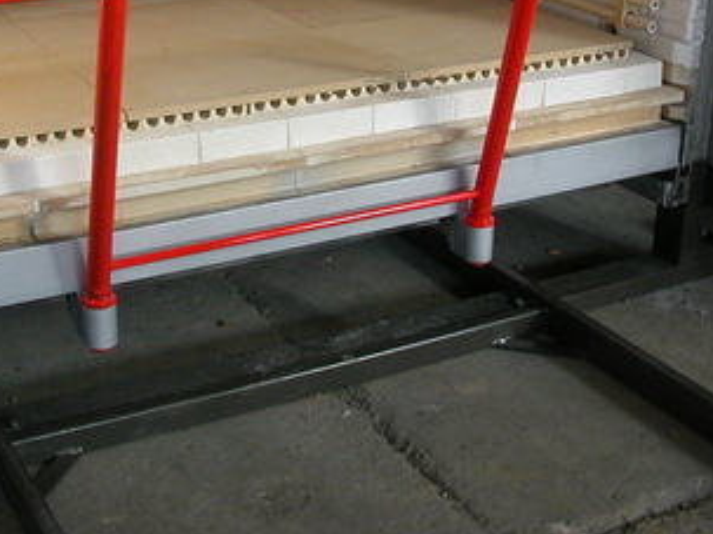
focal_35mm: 61
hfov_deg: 31.7
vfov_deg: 23.7
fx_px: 1256
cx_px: 308
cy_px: 131
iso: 100
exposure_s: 1/78
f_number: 2.7
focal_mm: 5.6
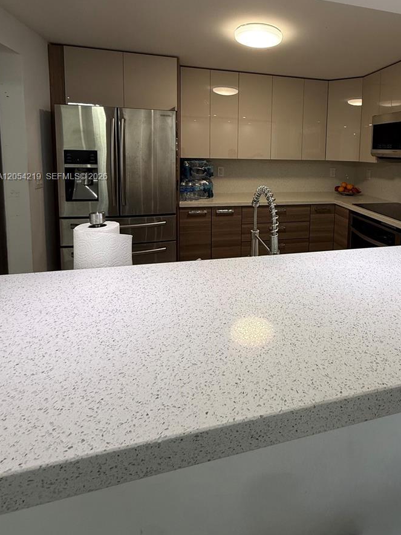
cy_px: 177
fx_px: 293
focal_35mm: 19
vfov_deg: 81.7
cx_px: 268
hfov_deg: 66.8
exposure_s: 1/120
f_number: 2.2
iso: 125
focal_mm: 2.22
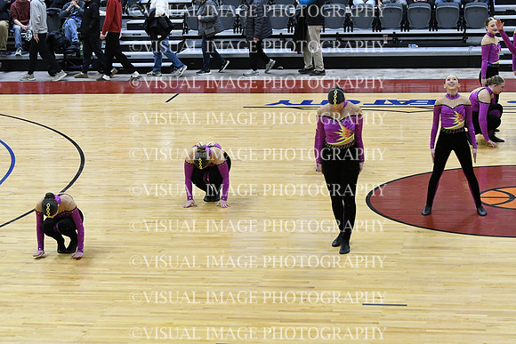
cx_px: 258
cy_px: 172
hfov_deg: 19.5
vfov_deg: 13.0
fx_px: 1505
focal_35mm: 105
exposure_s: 1/400
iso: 5000
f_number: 4
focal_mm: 70
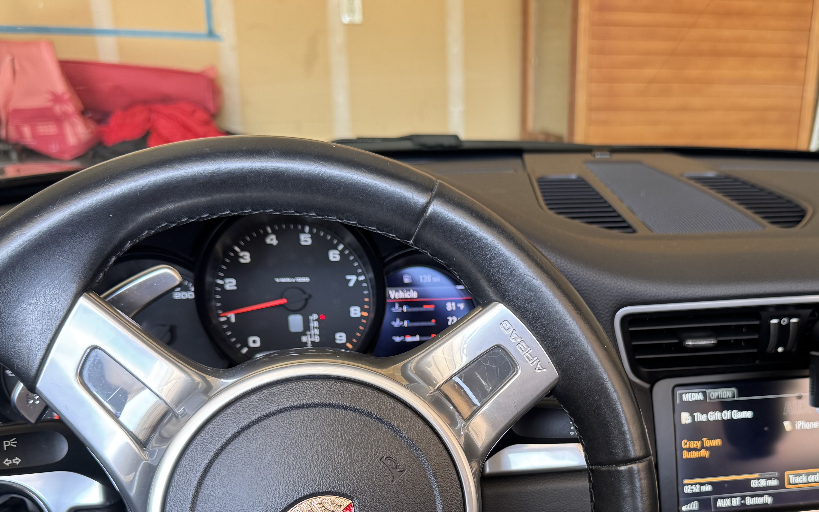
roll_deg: -0.5
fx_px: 848
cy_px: 414
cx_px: 520
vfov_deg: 32.6
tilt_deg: -21.4
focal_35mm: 38
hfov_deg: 50.9
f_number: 1.78
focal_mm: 6.76
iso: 160
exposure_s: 1/121
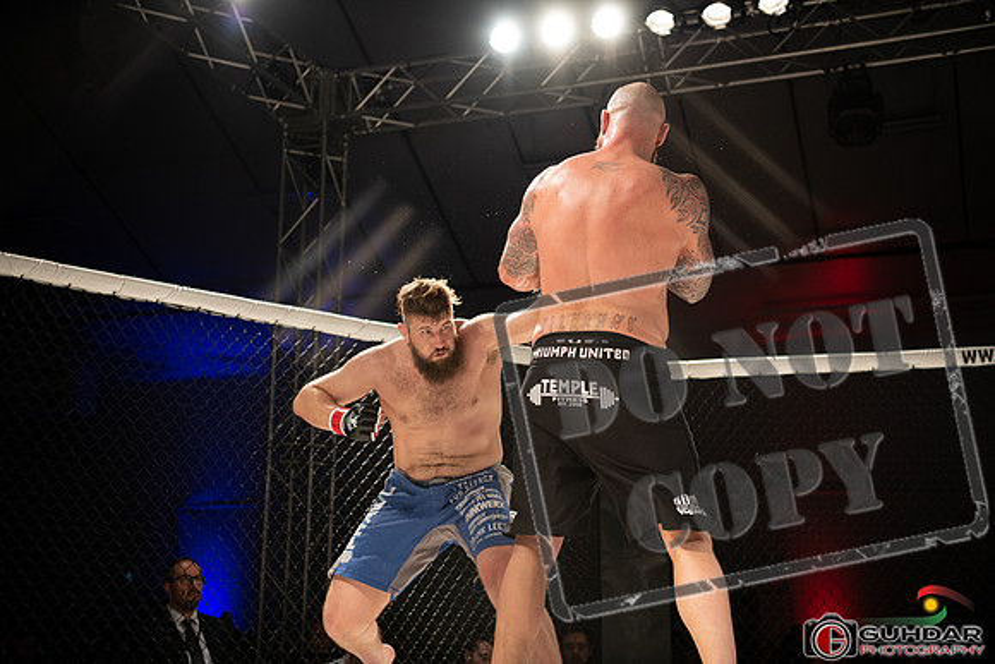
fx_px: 1382
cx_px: 498
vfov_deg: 27.0
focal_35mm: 50
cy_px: 332
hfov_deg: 39.6
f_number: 2.8
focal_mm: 50
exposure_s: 1/1000
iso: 1000
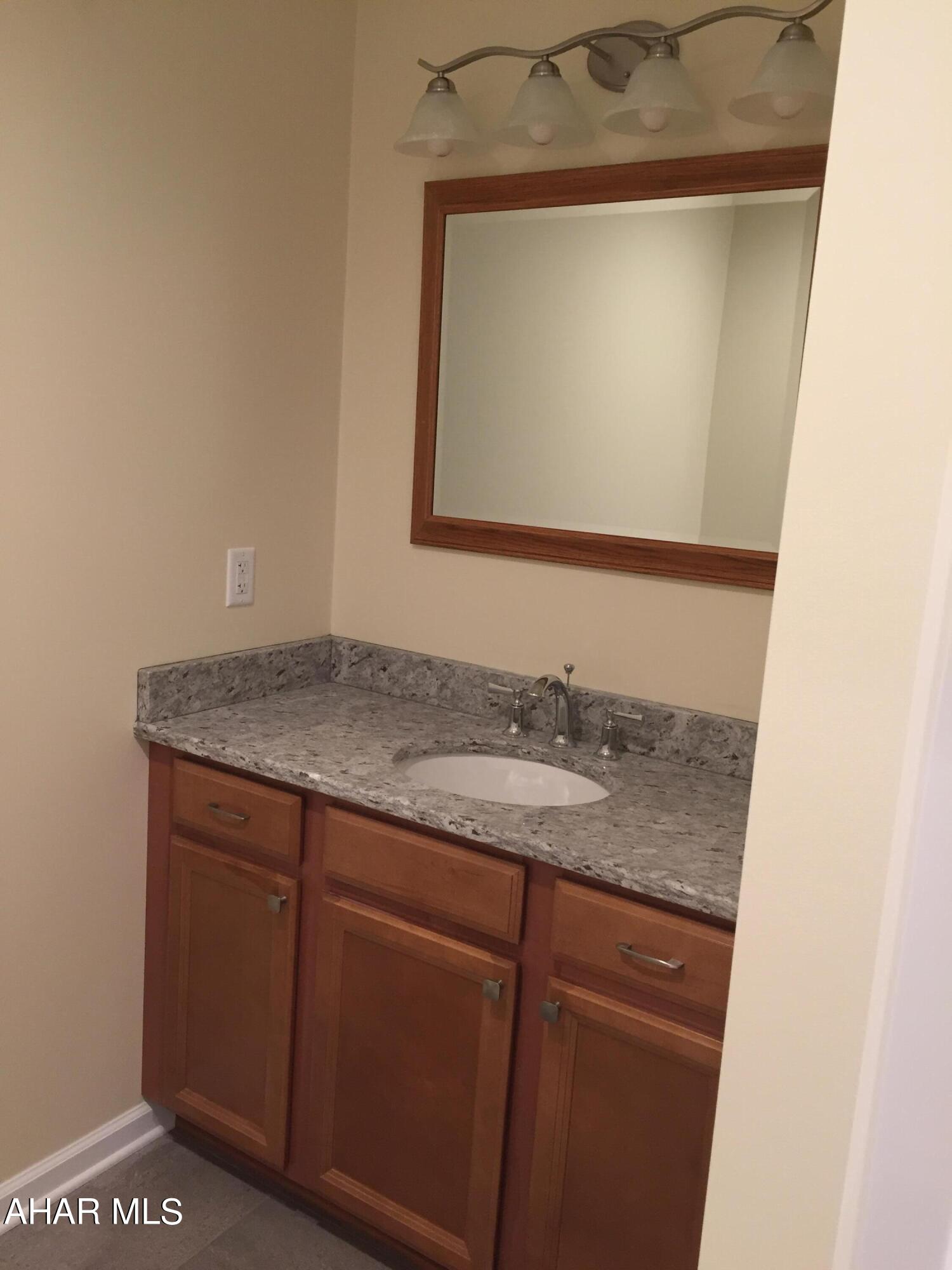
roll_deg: -4.8
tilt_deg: -9.1
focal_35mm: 29
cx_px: 476
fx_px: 1063
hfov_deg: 48.2
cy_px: 635
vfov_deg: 61.7
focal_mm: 4.15
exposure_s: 1/30
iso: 80
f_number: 2.2
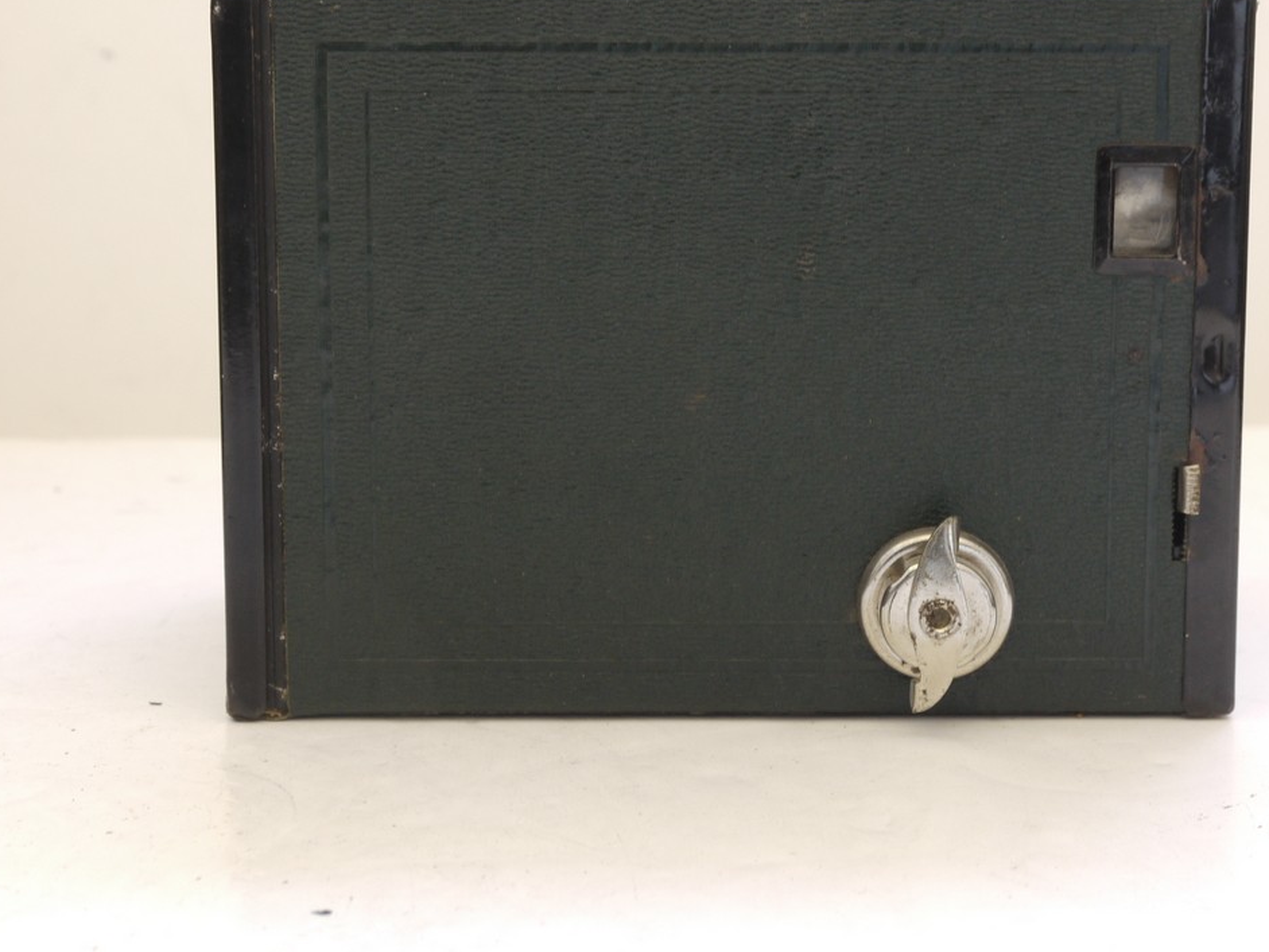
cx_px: 750
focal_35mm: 107
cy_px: 354
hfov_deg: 18.4
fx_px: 3924
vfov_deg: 13.8
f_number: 10
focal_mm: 42
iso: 400
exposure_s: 1/5
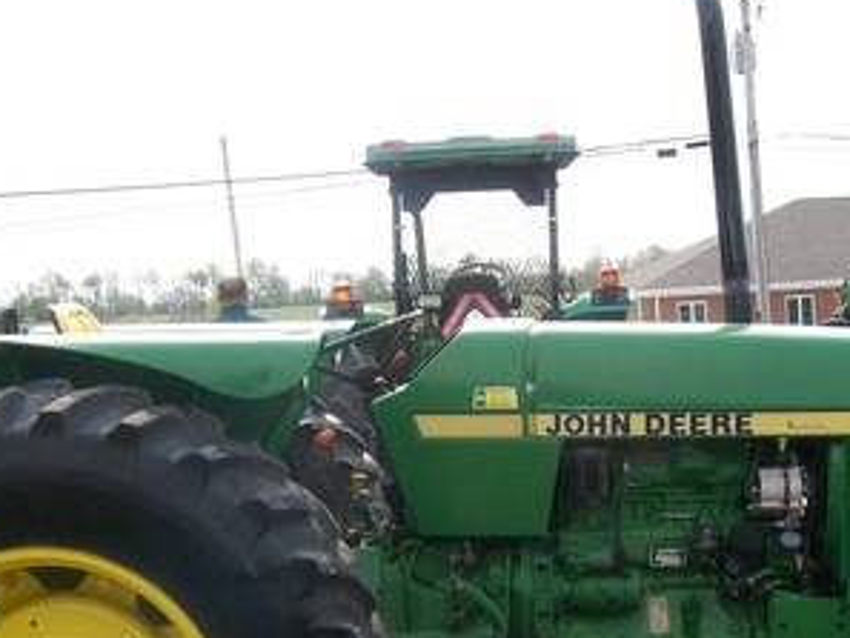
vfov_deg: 21.9
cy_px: 544
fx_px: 1621
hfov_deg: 29.3
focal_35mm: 66
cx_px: 487
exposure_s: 1/320
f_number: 4.8
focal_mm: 6
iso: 80
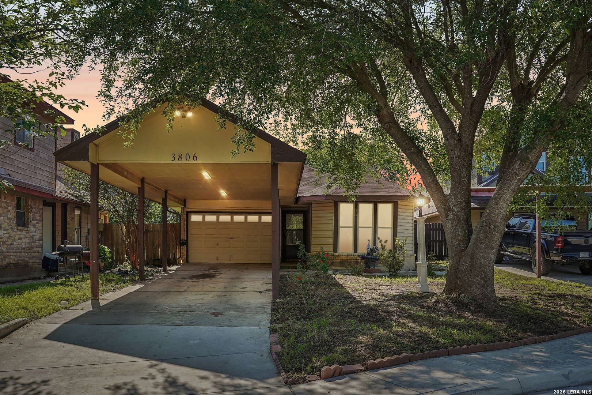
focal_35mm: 35
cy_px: 198
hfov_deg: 54.4
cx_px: 296
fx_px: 576
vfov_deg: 37.9
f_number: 8
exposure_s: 1/60
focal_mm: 35
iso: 100
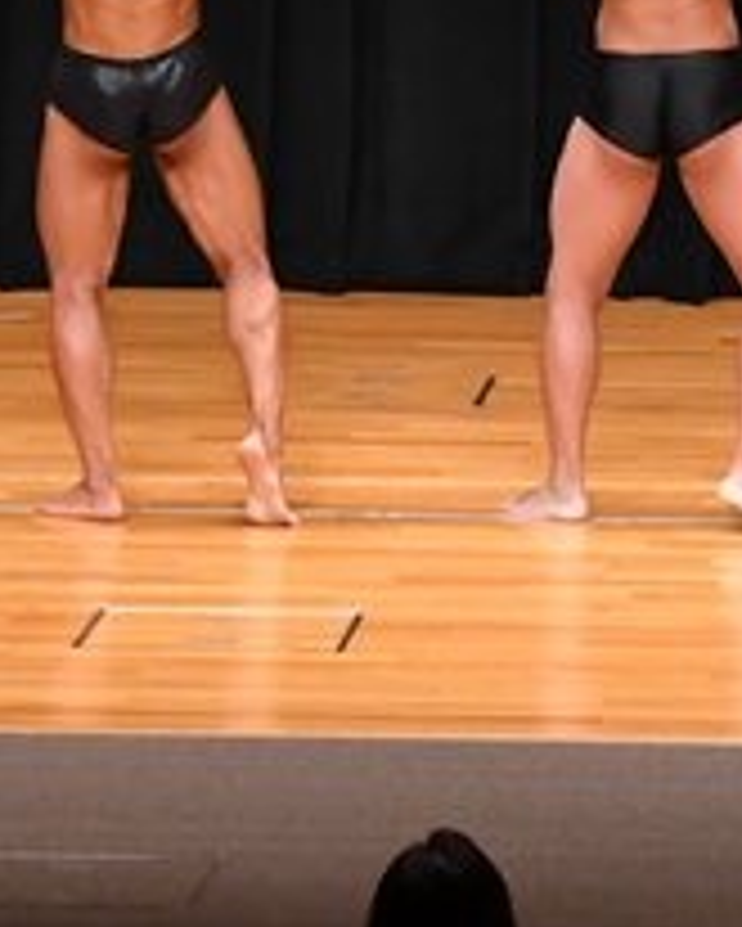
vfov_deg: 4.7
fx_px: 11301
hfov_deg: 3.8
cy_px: -126
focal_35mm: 412
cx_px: 906
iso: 4000
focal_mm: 78
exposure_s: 1/400
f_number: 5.6
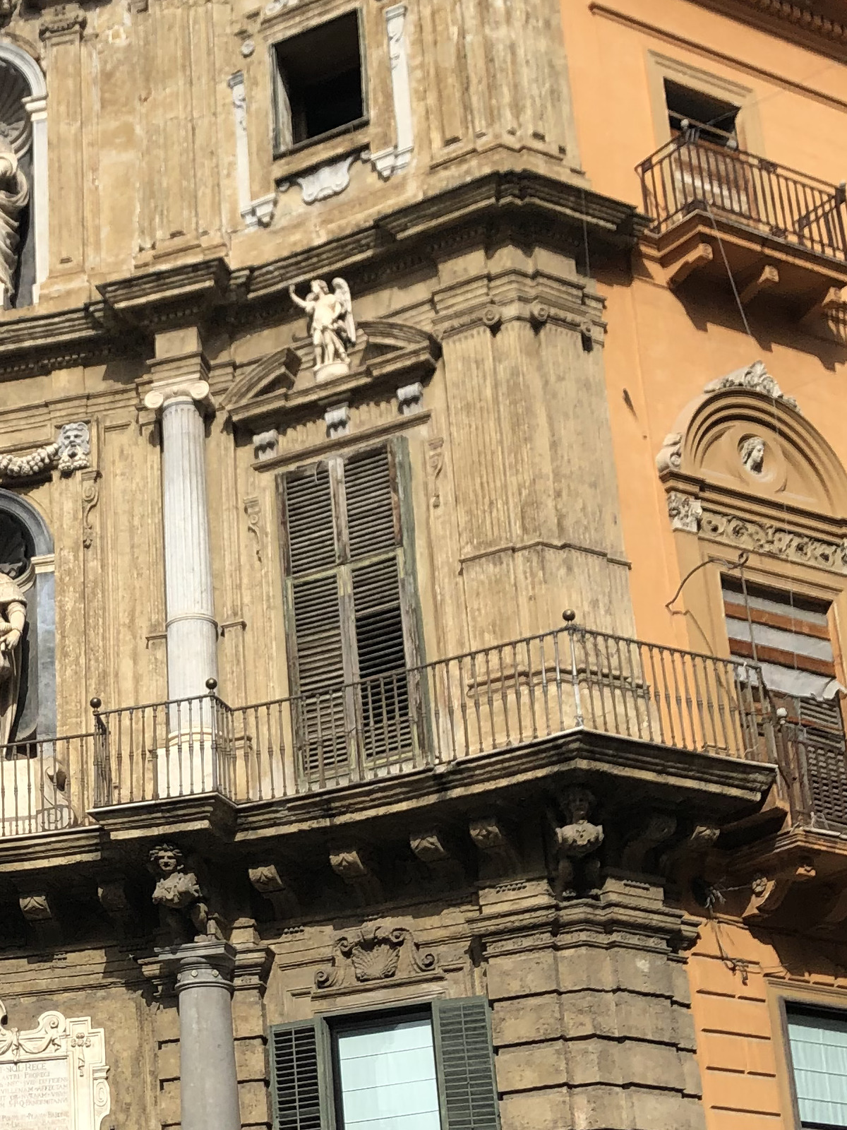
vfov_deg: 27.6
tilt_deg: +20.2
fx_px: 2284
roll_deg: +1.0
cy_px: 738
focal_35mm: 70
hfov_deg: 20.4
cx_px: 8
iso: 20
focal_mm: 4
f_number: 1.8
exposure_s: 1/1567
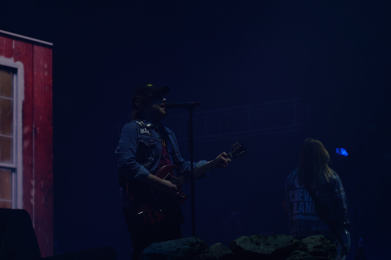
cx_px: 196
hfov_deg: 19.5
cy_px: 130
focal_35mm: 105
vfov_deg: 13.0
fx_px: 1140
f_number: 4.5
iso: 100
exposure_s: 1/160
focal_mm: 105
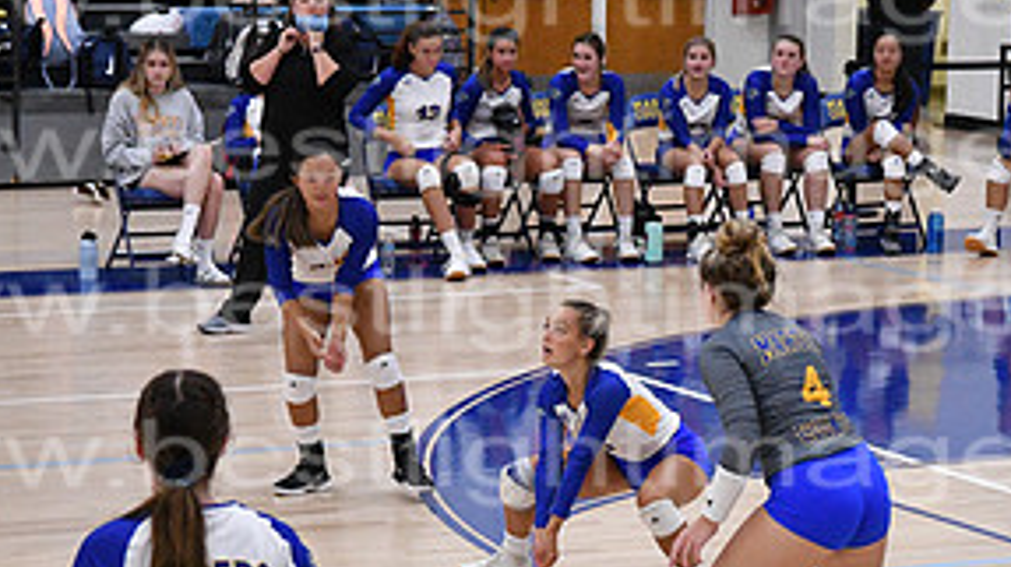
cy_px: 386
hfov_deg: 13.5
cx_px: 609
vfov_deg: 7.6
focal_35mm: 159
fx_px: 4260
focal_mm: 50
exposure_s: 1/1000
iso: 5000
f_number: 3.2
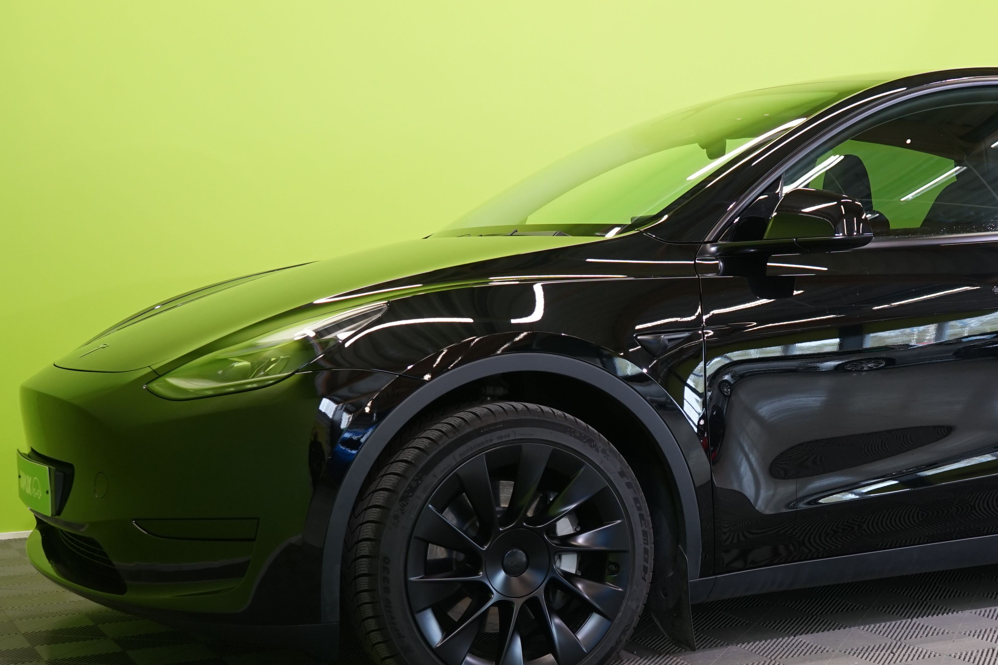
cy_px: 408
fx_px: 1608
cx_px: 711
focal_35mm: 58
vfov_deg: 23.3
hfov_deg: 34.0
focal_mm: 31
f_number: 5.6
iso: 500
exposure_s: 1/30
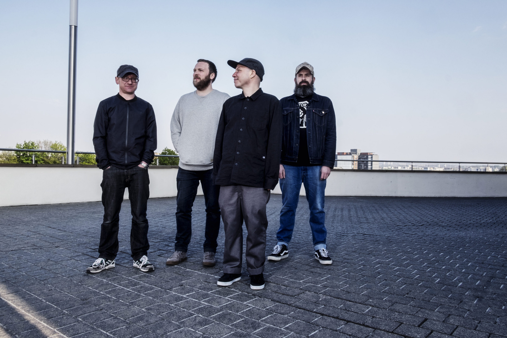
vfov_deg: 47.9
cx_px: 254
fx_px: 380
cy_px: 169
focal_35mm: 27
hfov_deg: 67.4
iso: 400
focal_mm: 18
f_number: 13
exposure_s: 1/125
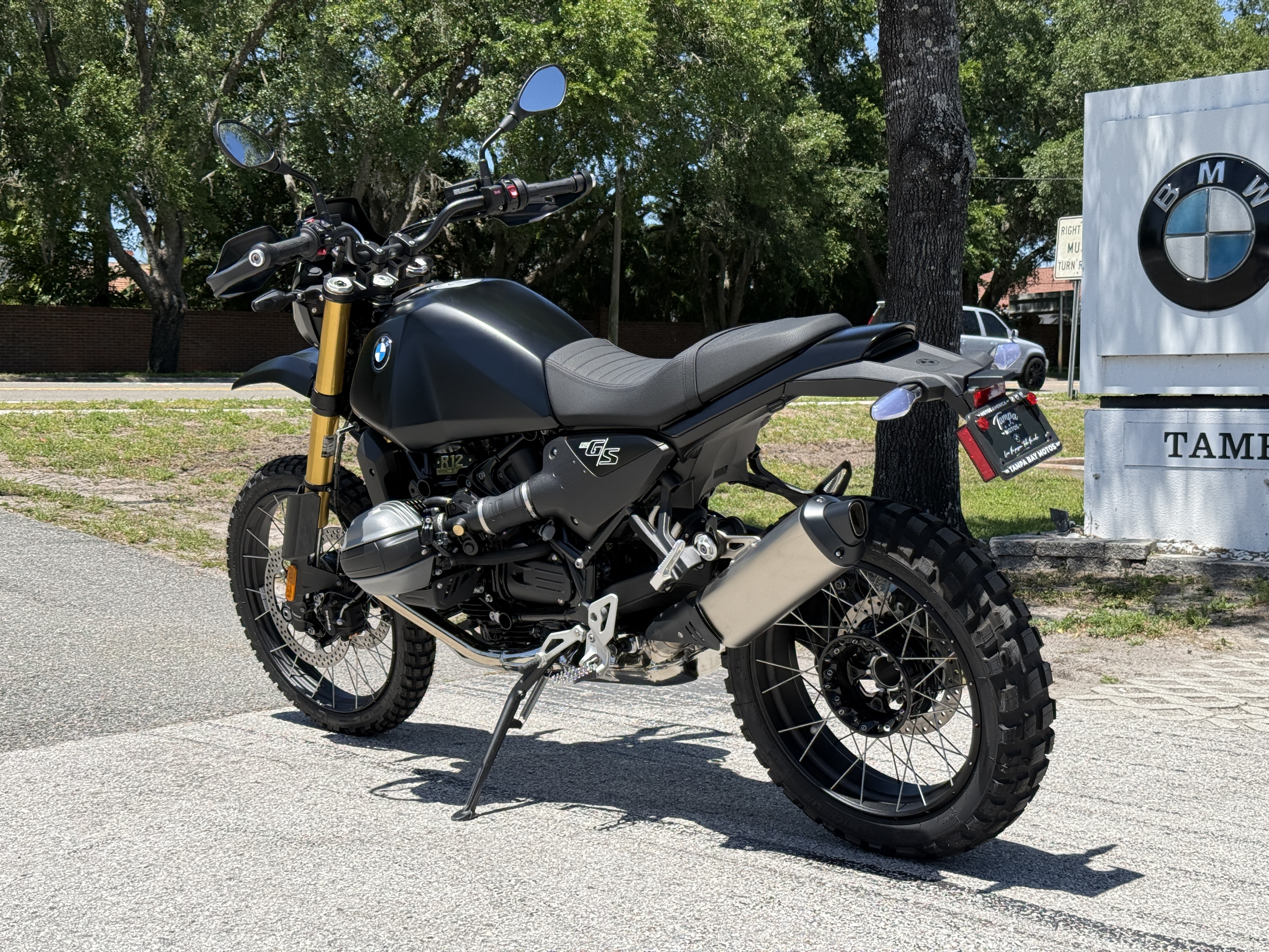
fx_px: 1760
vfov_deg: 30.3
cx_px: 634
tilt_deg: -4.2
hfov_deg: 39.7
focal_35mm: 48
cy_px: 476
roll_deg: +0.2
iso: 80
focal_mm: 6.76
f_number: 1.78
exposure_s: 1/3226
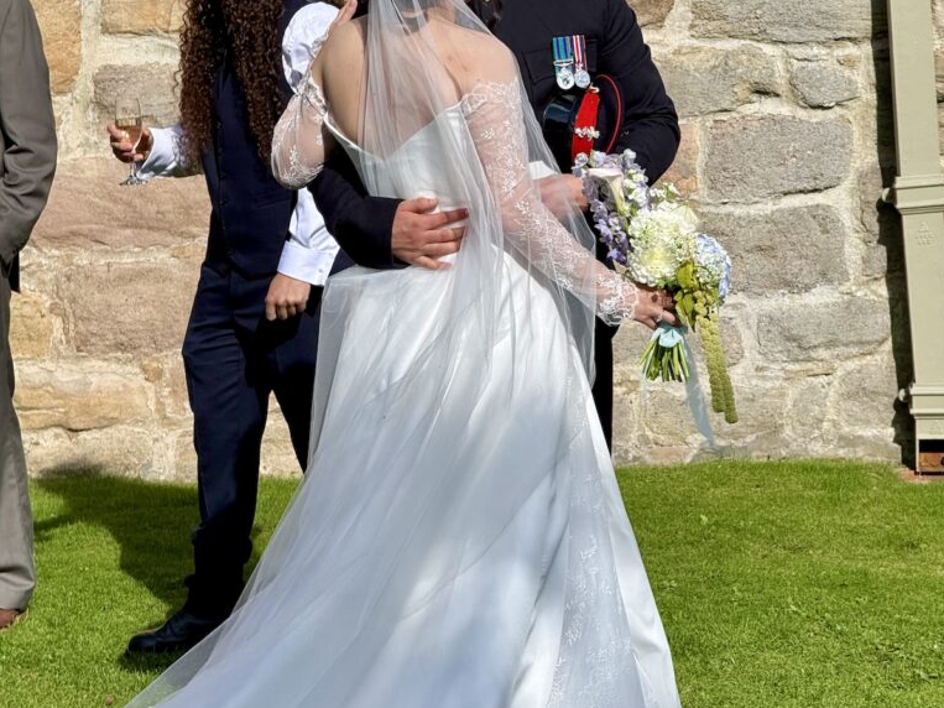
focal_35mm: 161
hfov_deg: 12.3
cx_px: 473
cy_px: 308
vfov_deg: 9.2
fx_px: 4390
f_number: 2.8
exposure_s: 1/977
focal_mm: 15.66
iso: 50
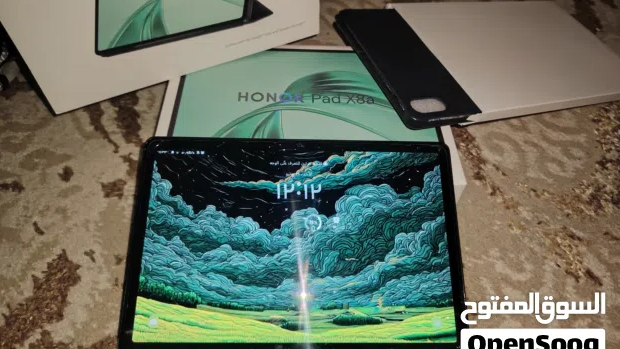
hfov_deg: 69.9
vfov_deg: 42.8
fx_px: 444
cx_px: 310
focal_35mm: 27
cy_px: 148
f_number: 1.75
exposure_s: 1/25
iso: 1338
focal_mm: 5.25
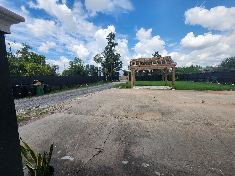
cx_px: 118
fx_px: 88
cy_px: 88
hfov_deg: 106.2
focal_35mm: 13
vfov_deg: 89.9
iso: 50
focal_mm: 2.2
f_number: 2.2
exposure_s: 1/1962
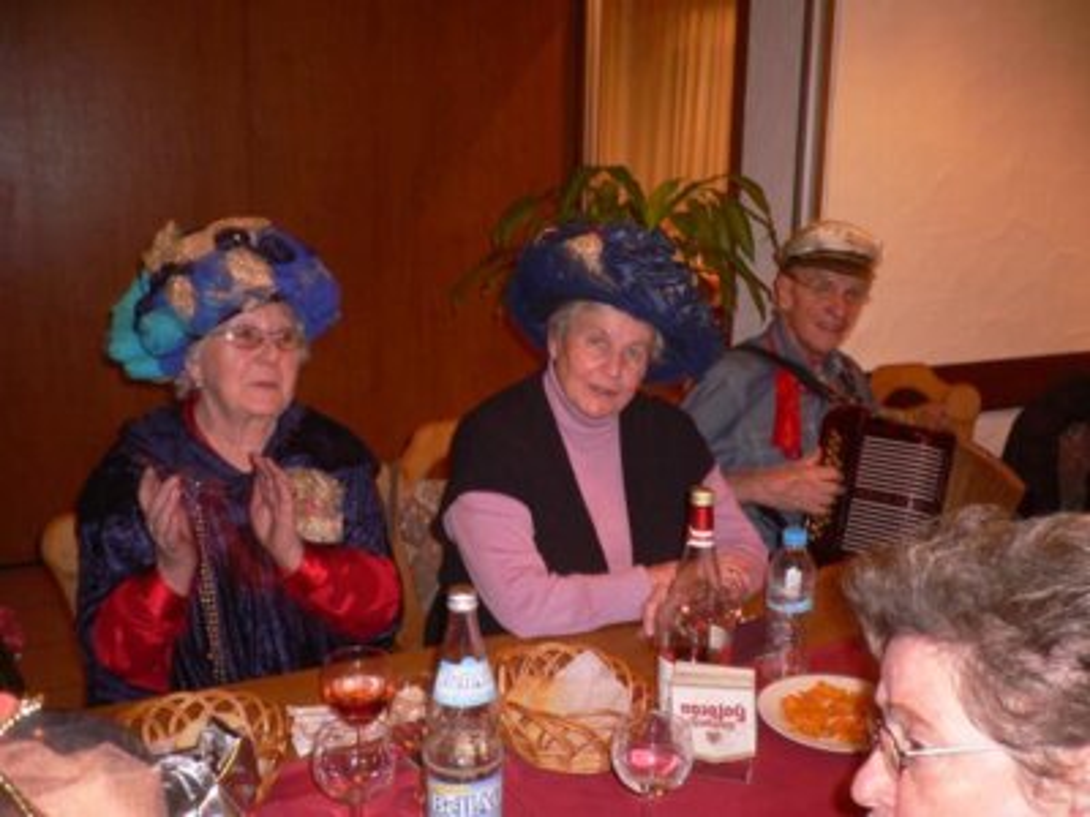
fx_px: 1102
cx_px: 545
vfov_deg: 40.7
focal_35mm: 35
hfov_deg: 52.6
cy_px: 408
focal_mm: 5.8
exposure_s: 1/8
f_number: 2.8
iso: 100
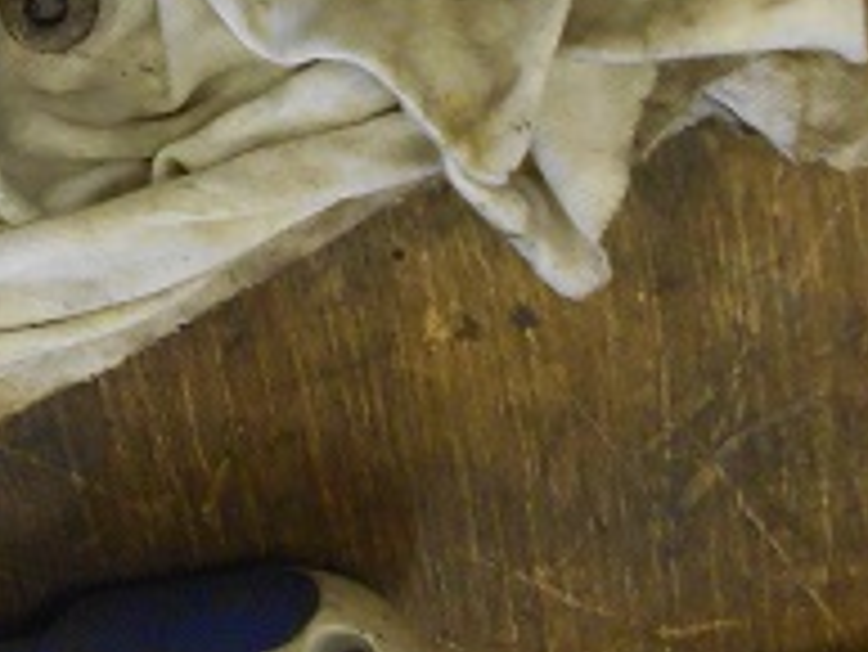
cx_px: -148
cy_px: -283
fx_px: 2409
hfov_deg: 19.4
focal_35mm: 96
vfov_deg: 14.5
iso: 250
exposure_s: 1/30
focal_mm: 5.1
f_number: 3.4
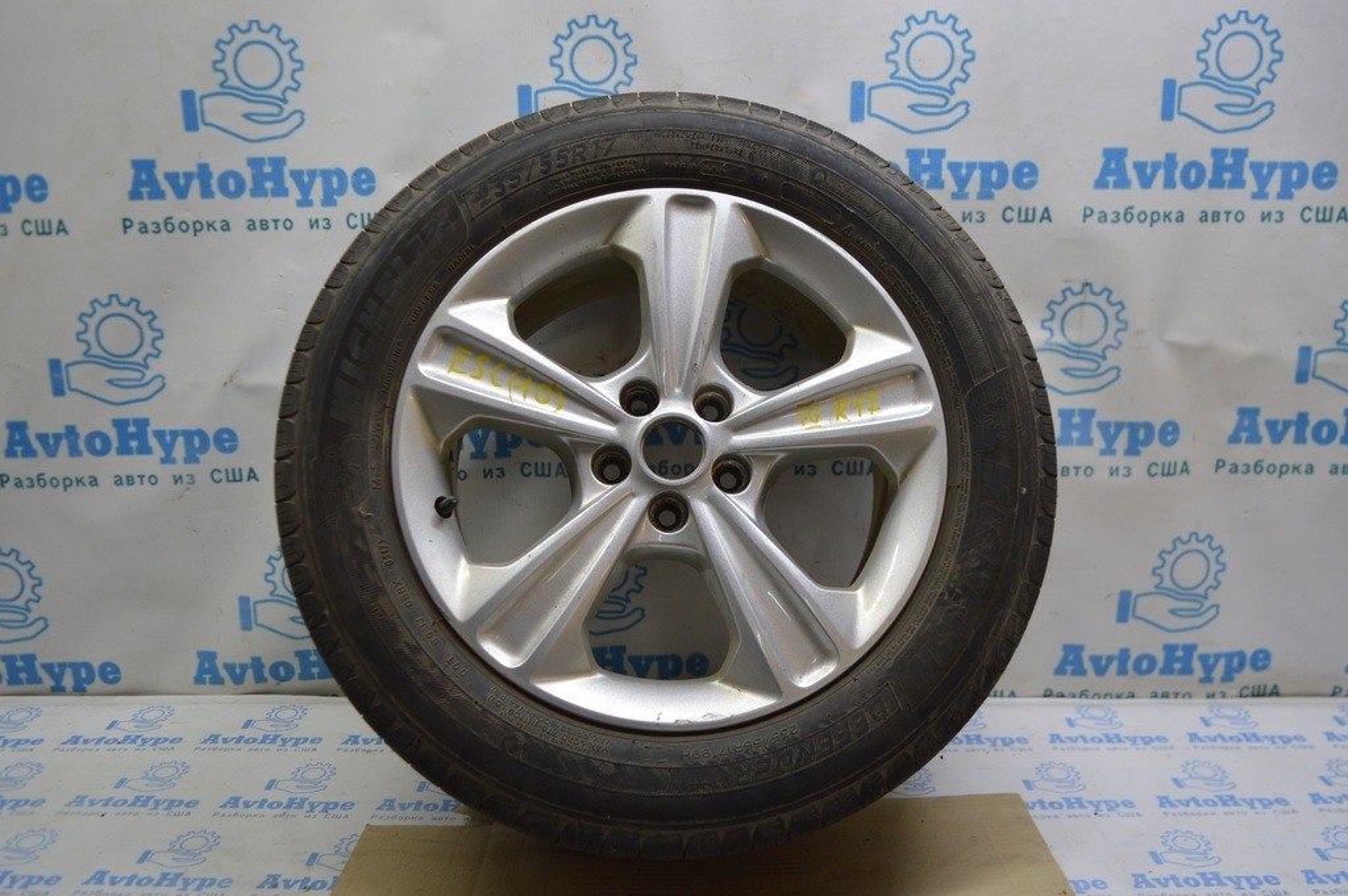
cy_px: 448
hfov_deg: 59.5
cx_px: 674
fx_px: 1179
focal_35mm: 32
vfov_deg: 41.6
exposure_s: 1/80
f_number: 4.5
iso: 400
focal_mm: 21
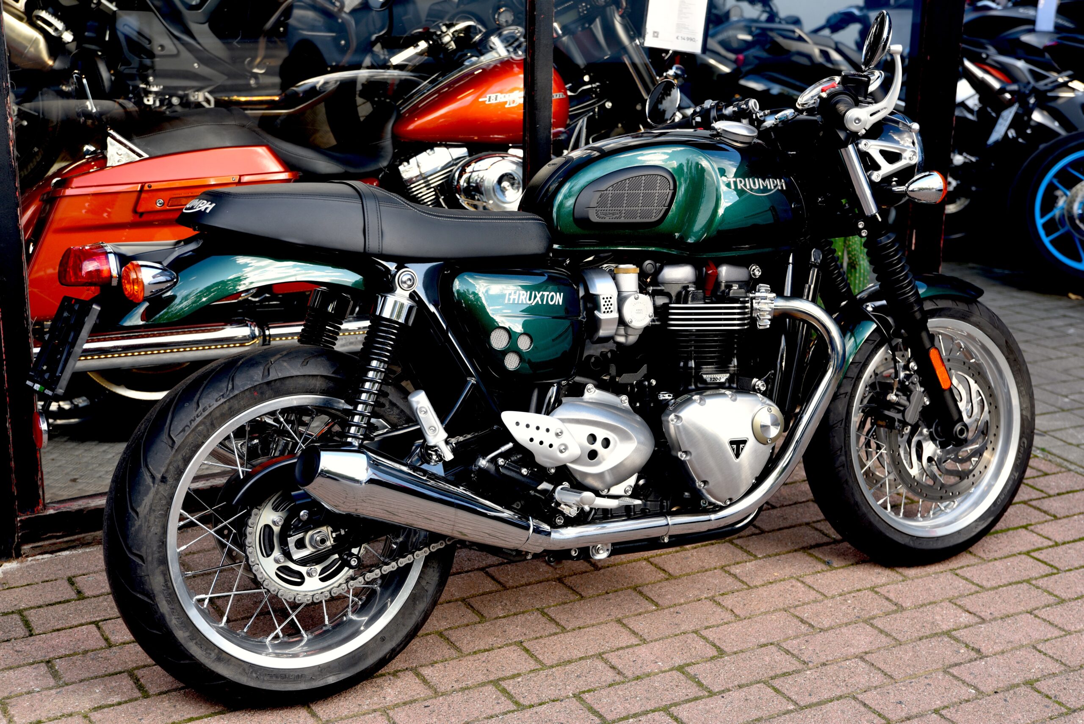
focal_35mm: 55
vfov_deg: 24.6
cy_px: 362
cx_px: 542
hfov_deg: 36.2
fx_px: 1657
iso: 200
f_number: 5
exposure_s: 1/100
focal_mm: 55
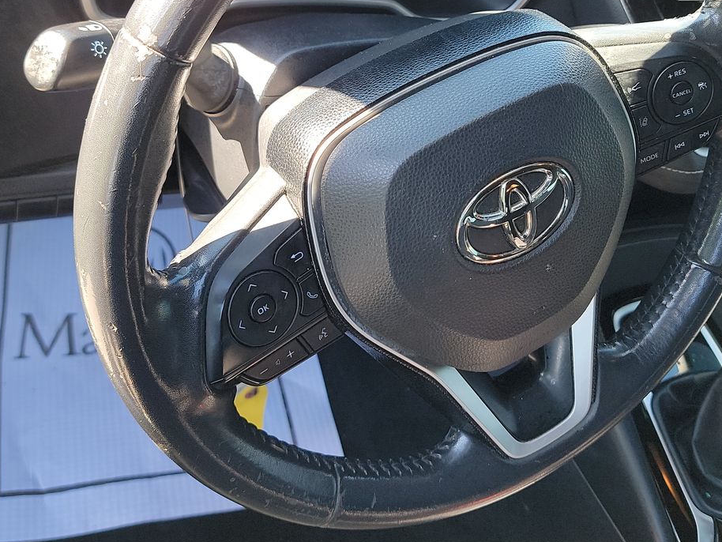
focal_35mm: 42
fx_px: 876
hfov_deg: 44.7
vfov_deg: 33.6
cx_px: 398
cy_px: 128
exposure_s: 1/59
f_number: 1.8
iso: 98
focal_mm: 6.7
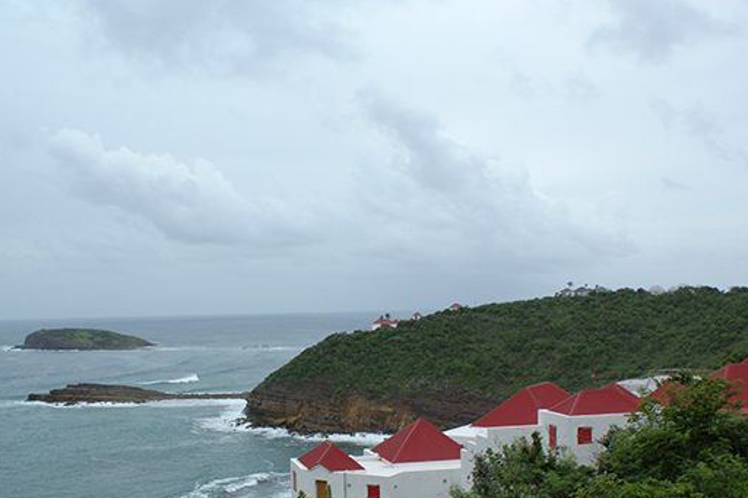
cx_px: 304
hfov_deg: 47.2
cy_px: 332
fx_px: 852
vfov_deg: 32.3
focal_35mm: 41
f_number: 5
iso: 100
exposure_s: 1/400
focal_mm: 20
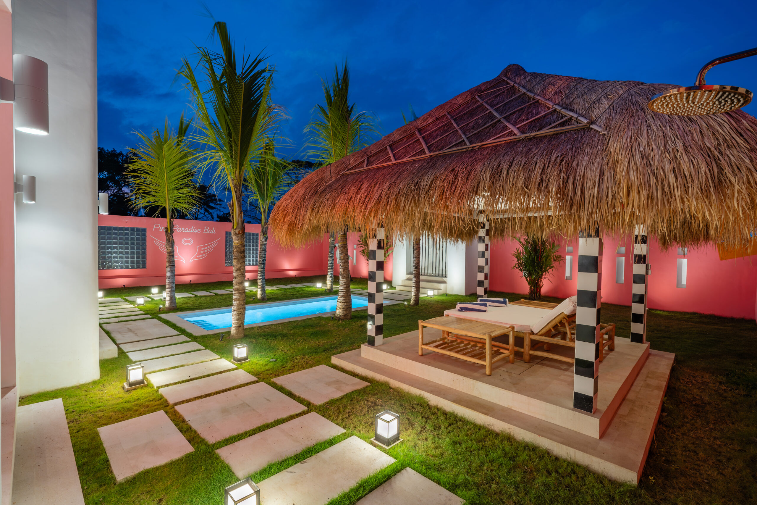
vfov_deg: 73.8
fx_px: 336
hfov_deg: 96.7
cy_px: 252
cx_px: 378
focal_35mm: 16
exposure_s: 1/13
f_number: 8
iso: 640
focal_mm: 16
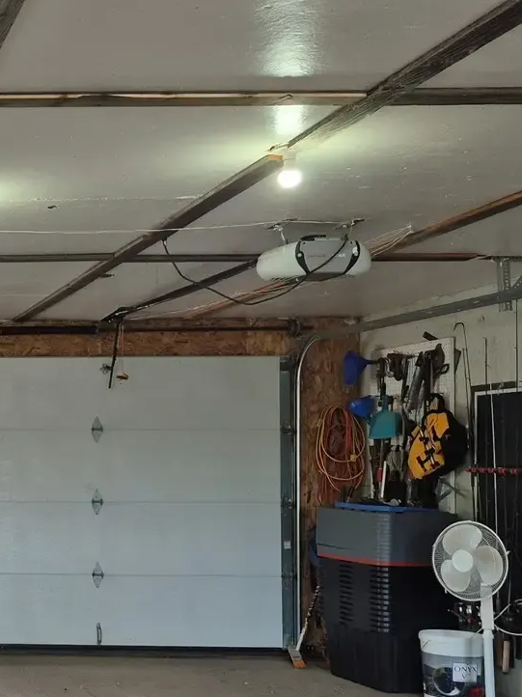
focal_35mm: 51
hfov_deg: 23.5
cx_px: -234
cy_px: 436
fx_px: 1026
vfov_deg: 37.3
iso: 100
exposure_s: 1/120
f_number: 1.8
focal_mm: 5.4
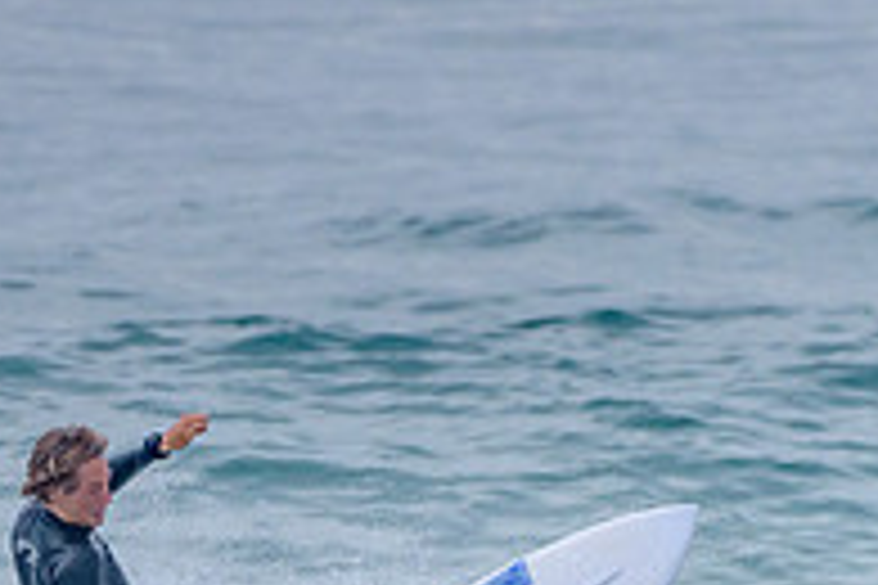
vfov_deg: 0.8
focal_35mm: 1825
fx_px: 44506
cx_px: 231
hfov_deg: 1.1
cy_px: 746
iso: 1400
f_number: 5.6
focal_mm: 500
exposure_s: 1/2000
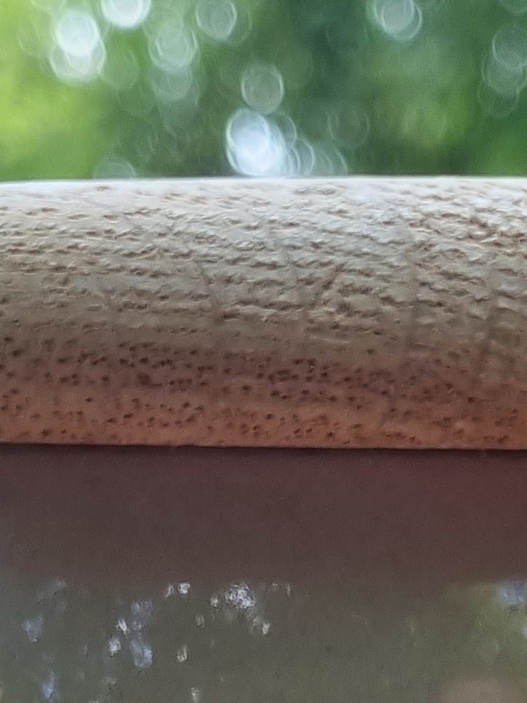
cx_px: 569
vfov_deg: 13.2
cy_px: 1463
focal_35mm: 126
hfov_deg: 11.6
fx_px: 2558
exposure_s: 1/114
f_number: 1.8
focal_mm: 5.4
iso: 50
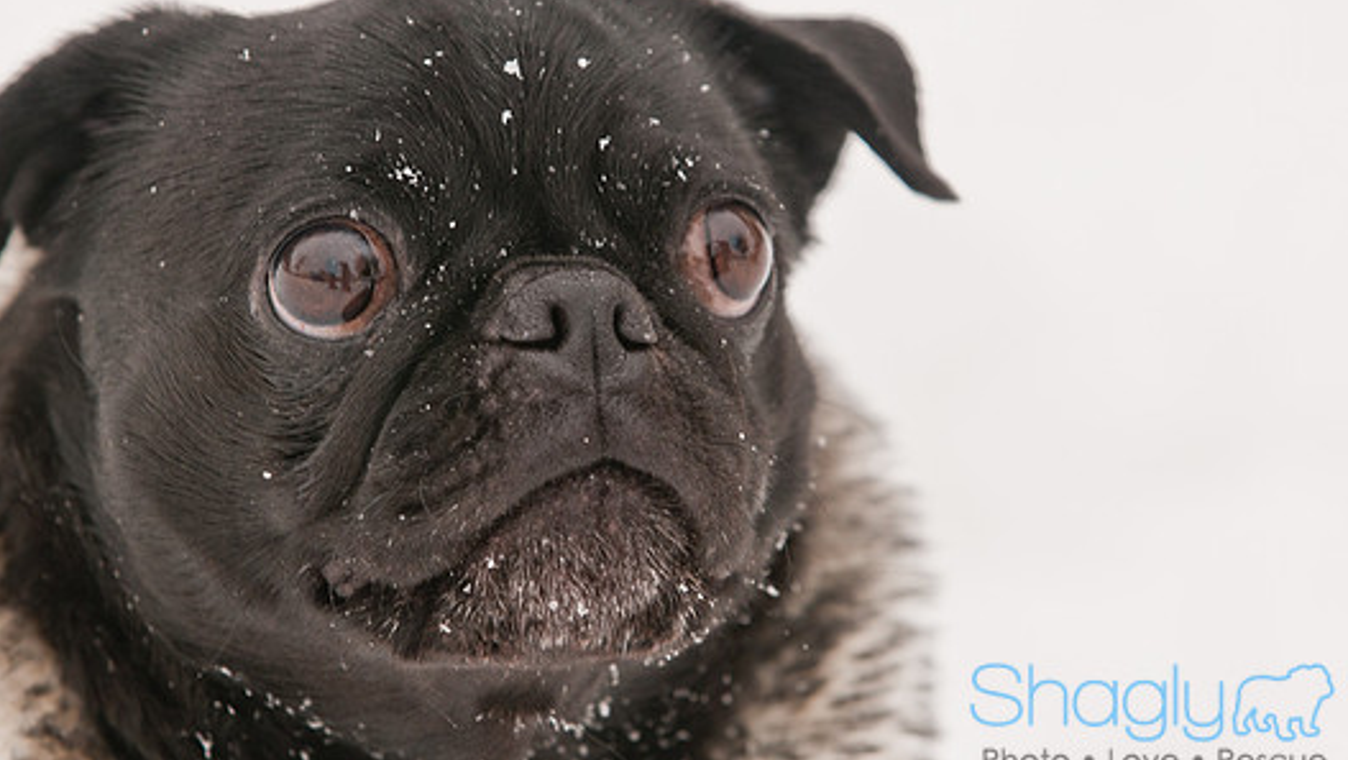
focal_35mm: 268
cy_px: 334
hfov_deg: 8.1
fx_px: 9568
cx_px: 637
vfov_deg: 4.5
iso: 200
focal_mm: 155
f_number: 5.6
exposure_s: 1/640
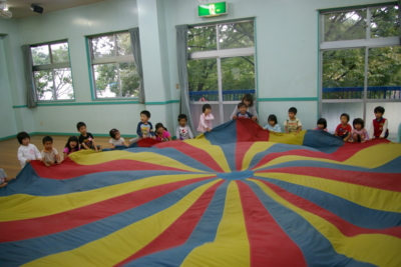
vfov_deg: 48.0
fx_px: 301
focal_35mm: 27
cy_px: 134
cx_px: 200
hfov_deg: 67.4
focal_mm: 18
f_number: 3.5
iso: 400
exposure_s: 1/45
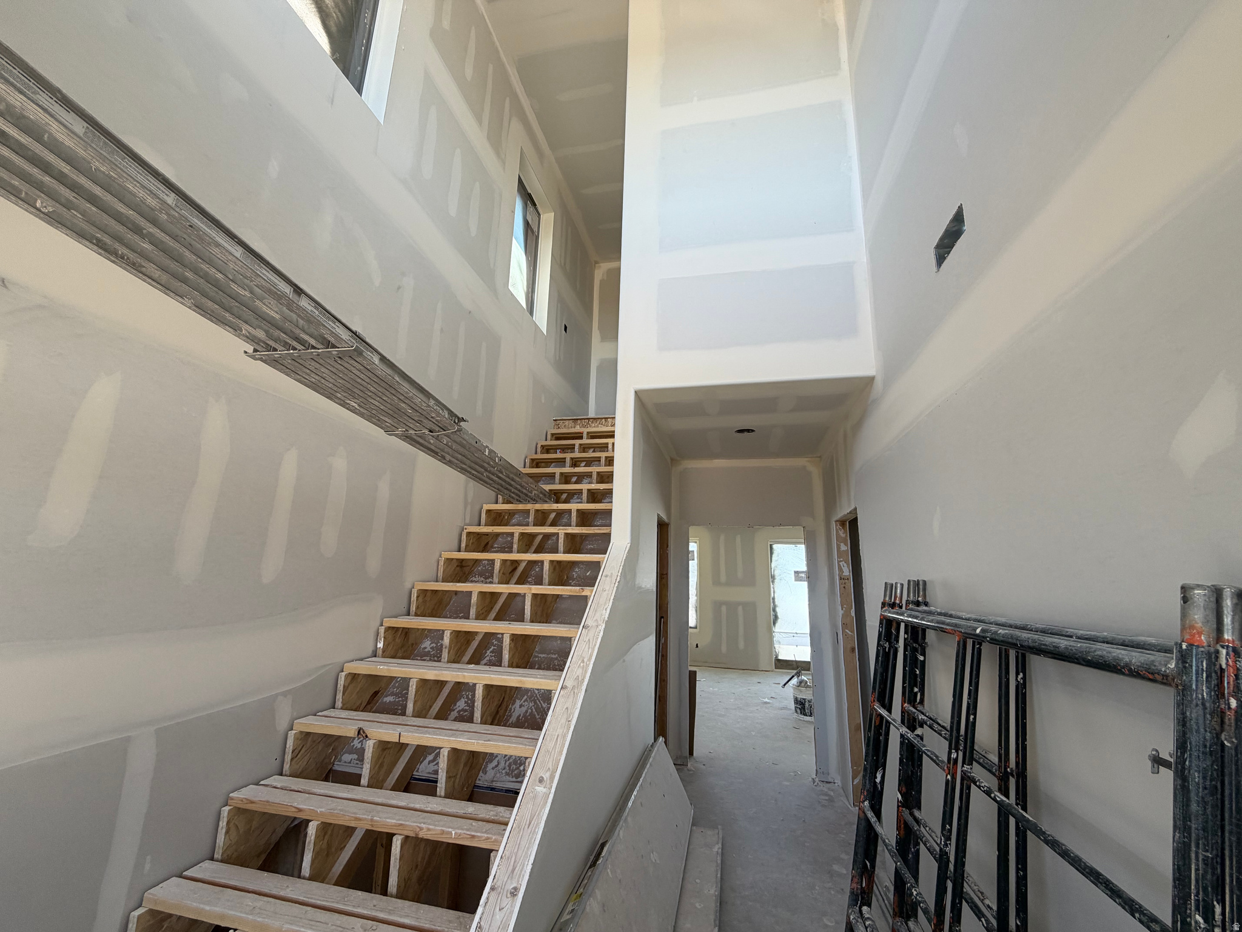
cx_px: 621
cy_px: 466
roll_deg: -2.0
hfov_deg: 102.1
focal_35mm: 14
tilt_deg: +12.5
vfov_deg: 85.7
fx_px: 502
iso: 80
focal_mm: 2.22
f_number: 2.2
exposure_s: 1/121
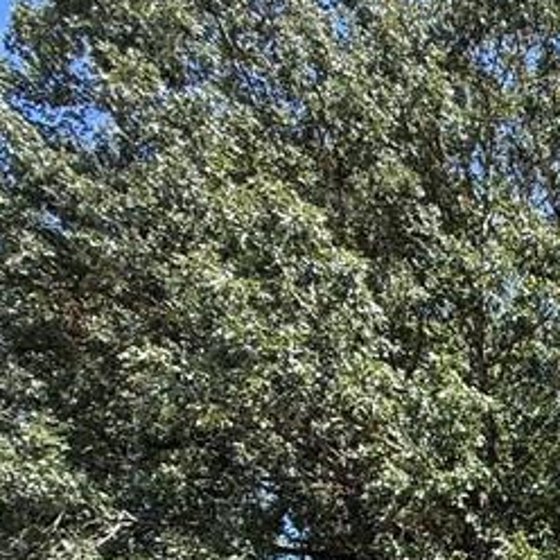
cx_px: 887
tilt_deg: +9.0
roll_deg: +0.3
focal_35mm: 51
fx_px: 933
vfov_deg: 26.5
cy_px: 784
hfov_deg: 24.2
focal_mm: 2.22
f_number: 2.2
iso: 64
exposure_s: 1/310
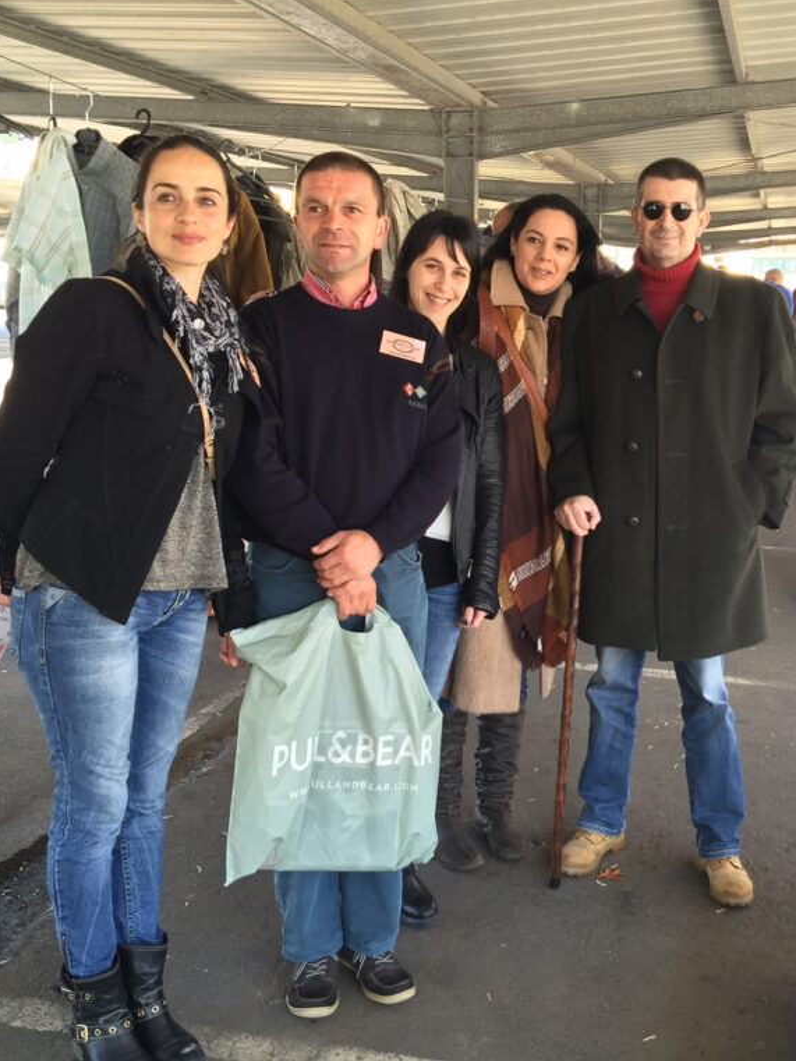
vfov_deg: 47.9
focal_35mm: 39
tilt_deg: -7.4
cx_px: 509
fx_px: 1195
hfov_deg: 36.6
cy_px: 527
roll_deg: -1.9
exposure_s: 1/50
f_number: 2.2
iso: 32
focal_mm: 4.15
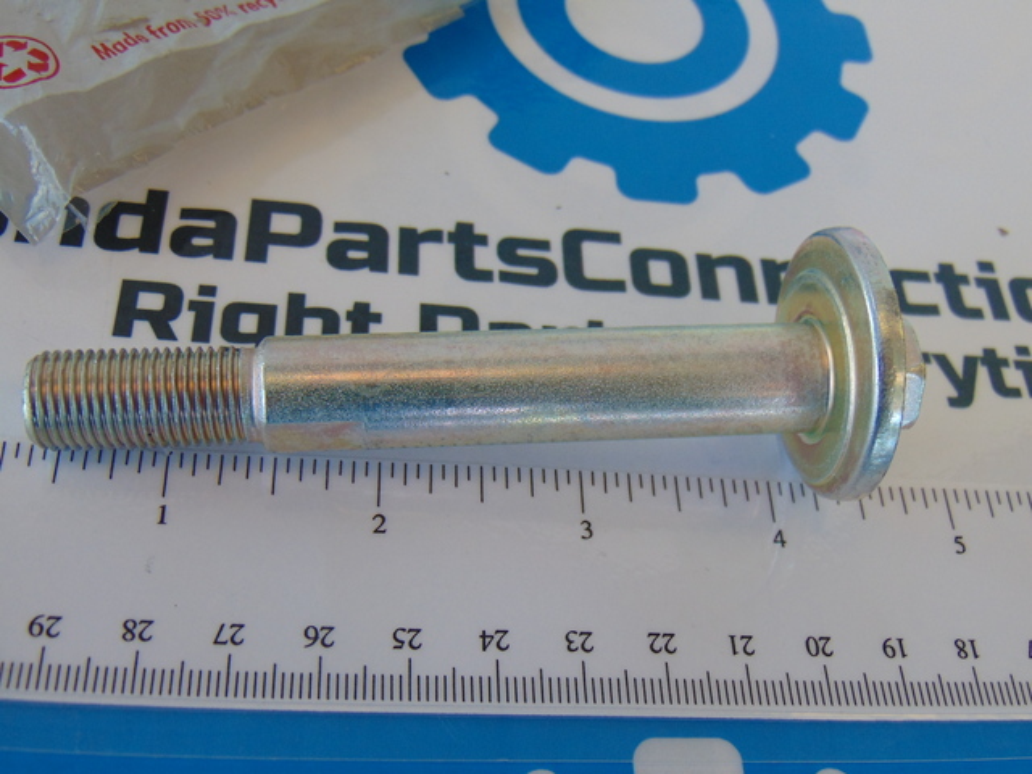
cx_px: 516
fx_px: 1163
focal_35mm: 39
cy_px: 387
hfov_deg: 47.9
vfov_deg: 36.8
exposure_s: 1/200
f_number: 3.3
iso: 80
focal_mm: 6.9
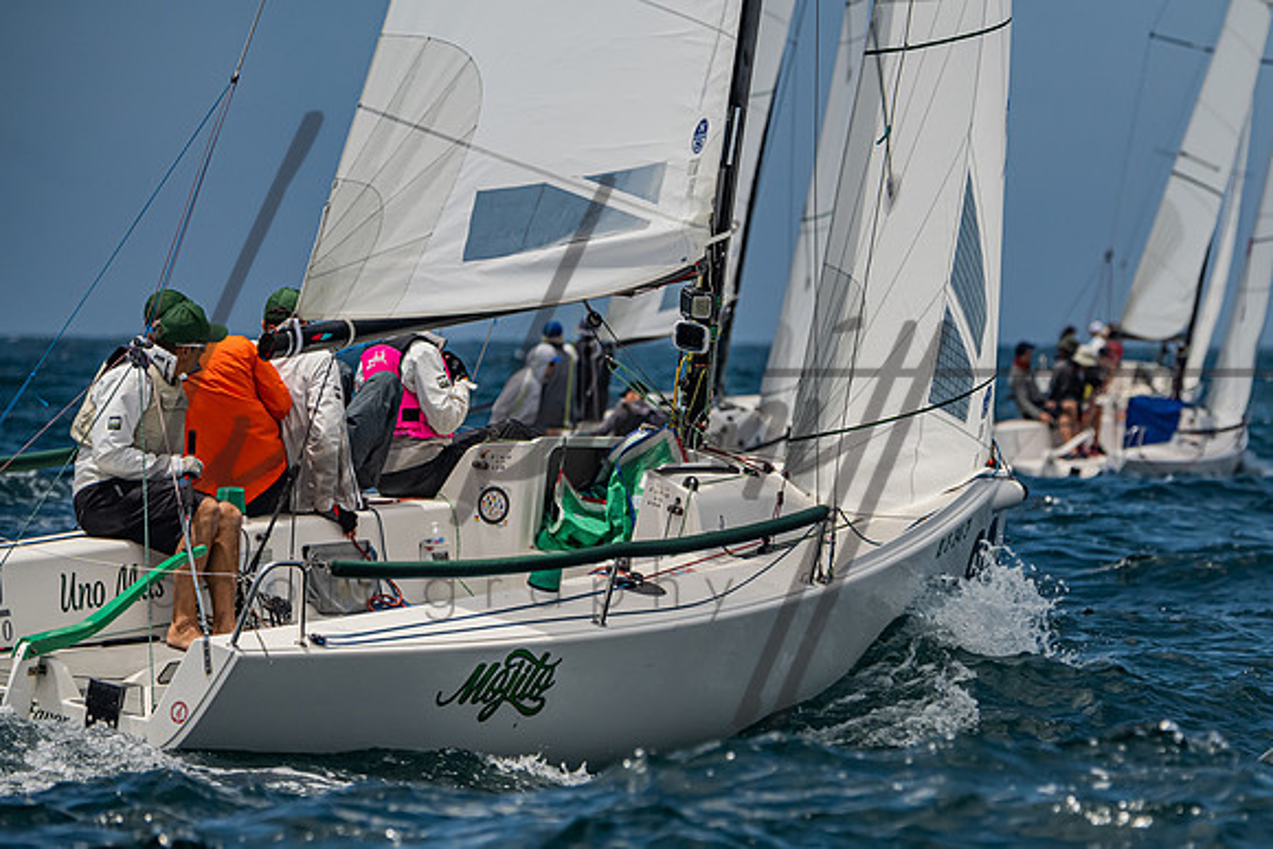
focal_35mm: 370
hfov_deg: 5.6
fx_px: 13076
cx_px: 859
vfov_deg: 3.7
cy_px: 451
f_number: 6.3
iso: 400
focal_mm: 270
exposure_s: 1/4000
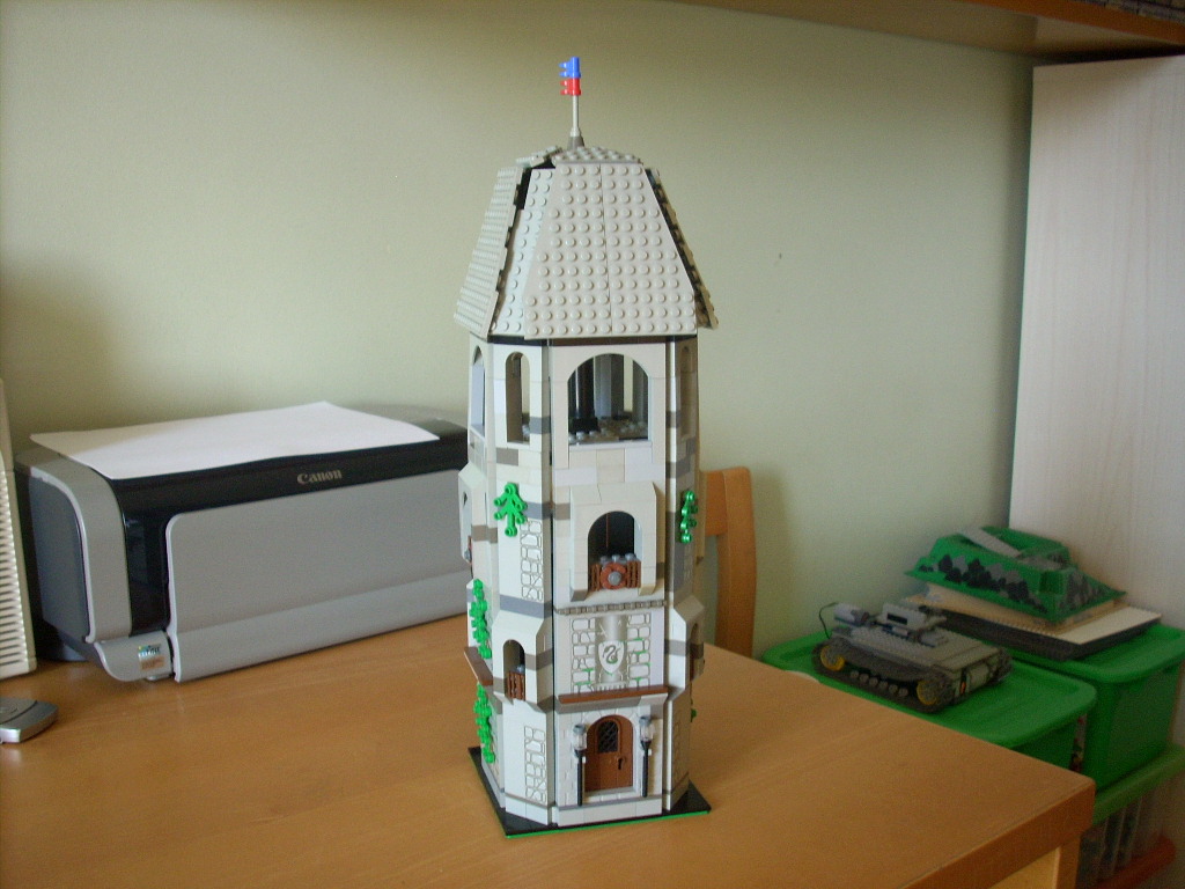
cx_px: 592
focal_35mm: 37
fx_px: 1267
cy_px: 444
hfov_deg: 50.1
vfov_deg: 38.7
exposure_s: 1/30
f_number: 2.8
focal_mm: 6.2
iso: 183
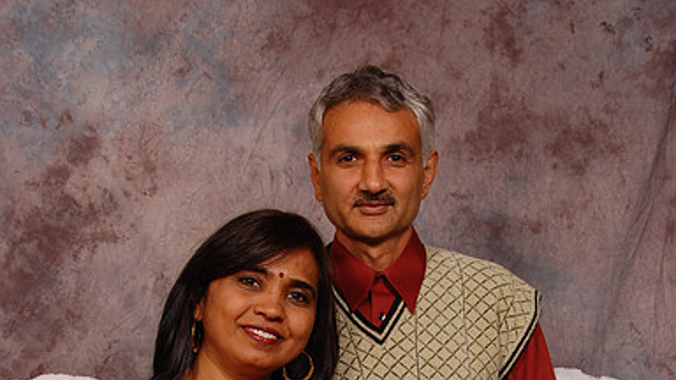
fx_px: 1022
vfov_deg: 19.8
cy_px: 461
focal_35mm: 57
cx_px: 338
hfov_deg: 36.6
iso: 400
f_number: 5.6
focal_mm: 24
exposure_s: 1/200
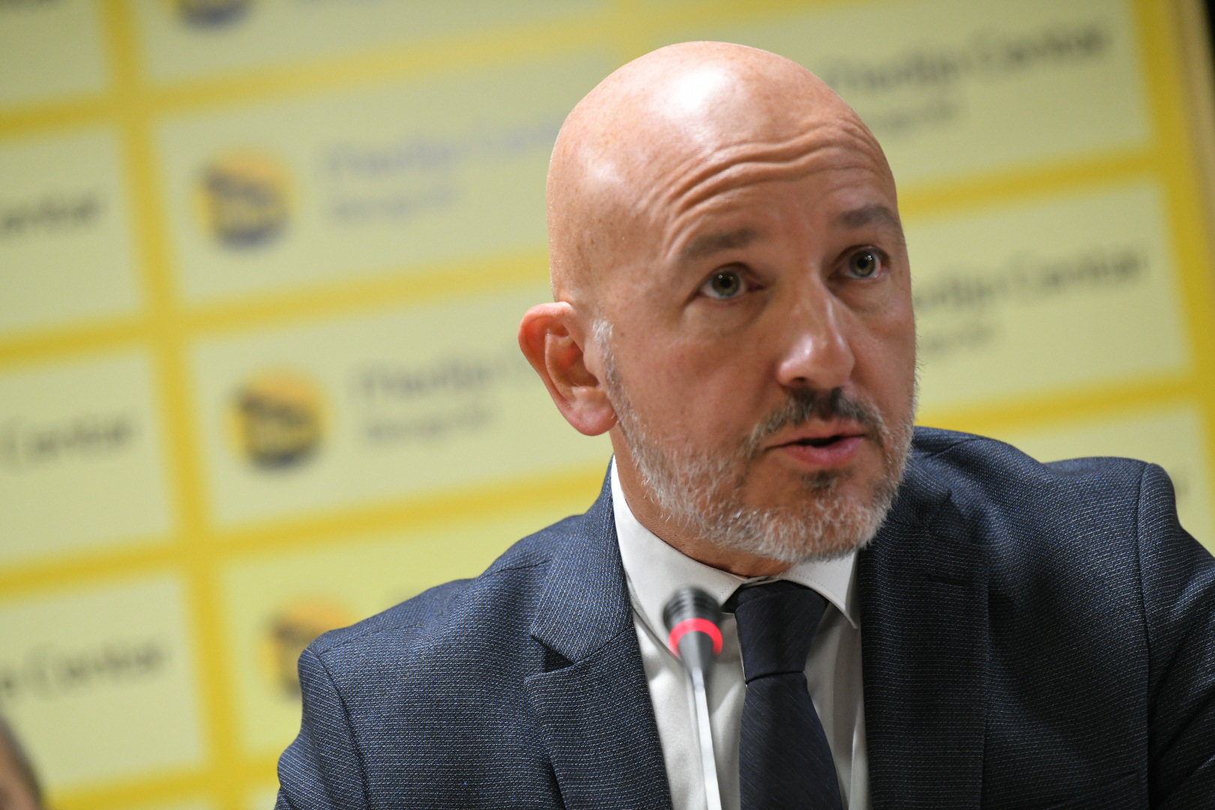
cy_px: 405
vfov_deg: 6.9
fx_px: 6749
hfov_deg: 10.3
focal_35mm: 200
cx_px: 608
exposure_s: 1/250
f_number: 4
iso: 4000
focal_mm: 200
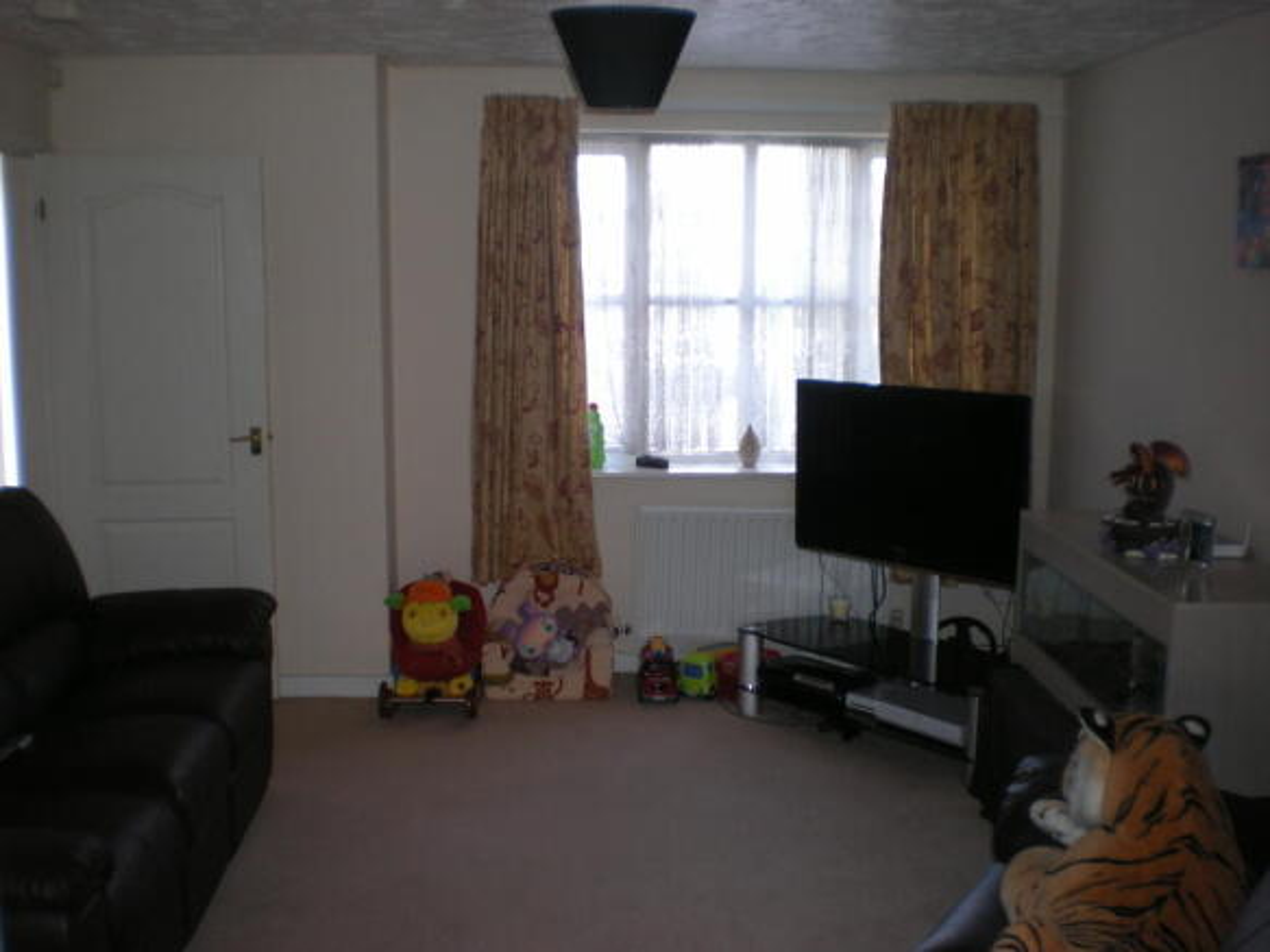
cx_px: 635
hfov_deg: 49.0
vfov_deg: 37.7
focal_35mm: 38
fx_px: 1394
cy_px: 476
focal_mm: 6.3
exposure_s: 1/32.6
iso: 87
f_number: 3.1
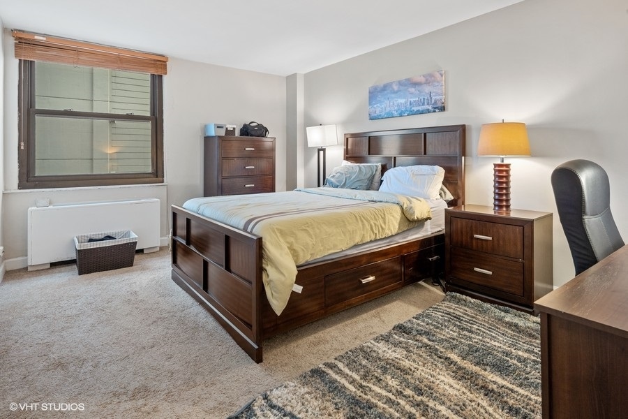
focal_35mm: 18
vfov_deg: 67.4
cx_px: 314
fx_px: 314
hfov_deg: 90.0
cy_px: 210
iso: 200
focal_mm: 18
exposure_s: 1/1.67
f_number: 8
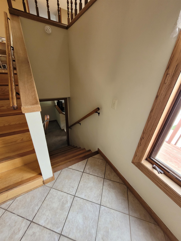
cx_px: 90
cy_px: 120
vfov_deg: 106.2
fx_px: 91
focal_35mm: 13
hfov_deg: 89.9
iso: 160
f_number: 2.2
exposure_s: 1/60
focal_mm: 1.74
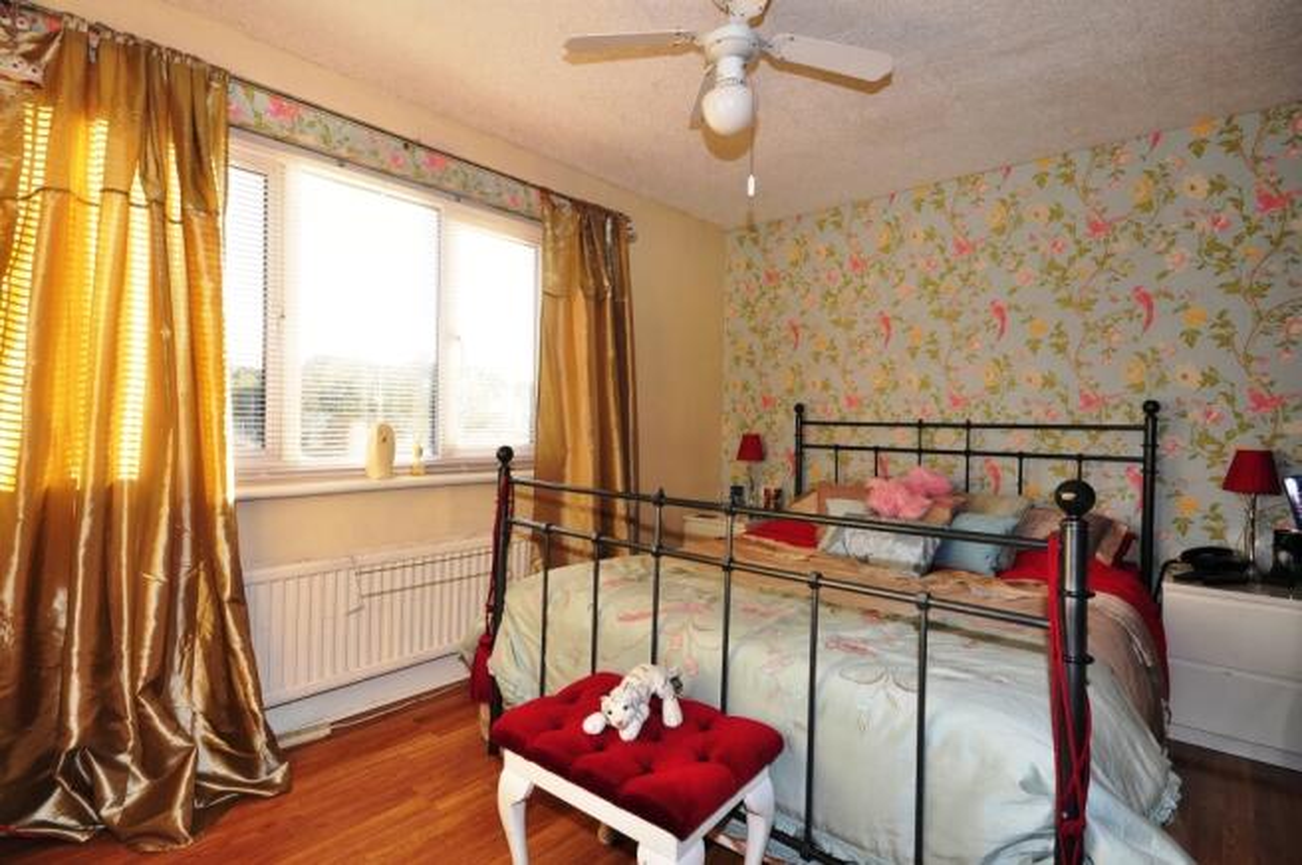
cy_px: 432
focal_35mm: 18
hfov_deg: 90.1
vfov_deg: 67.3
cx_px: 651
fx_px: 650
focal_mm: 12
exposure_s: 1/13
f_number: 14
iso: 200
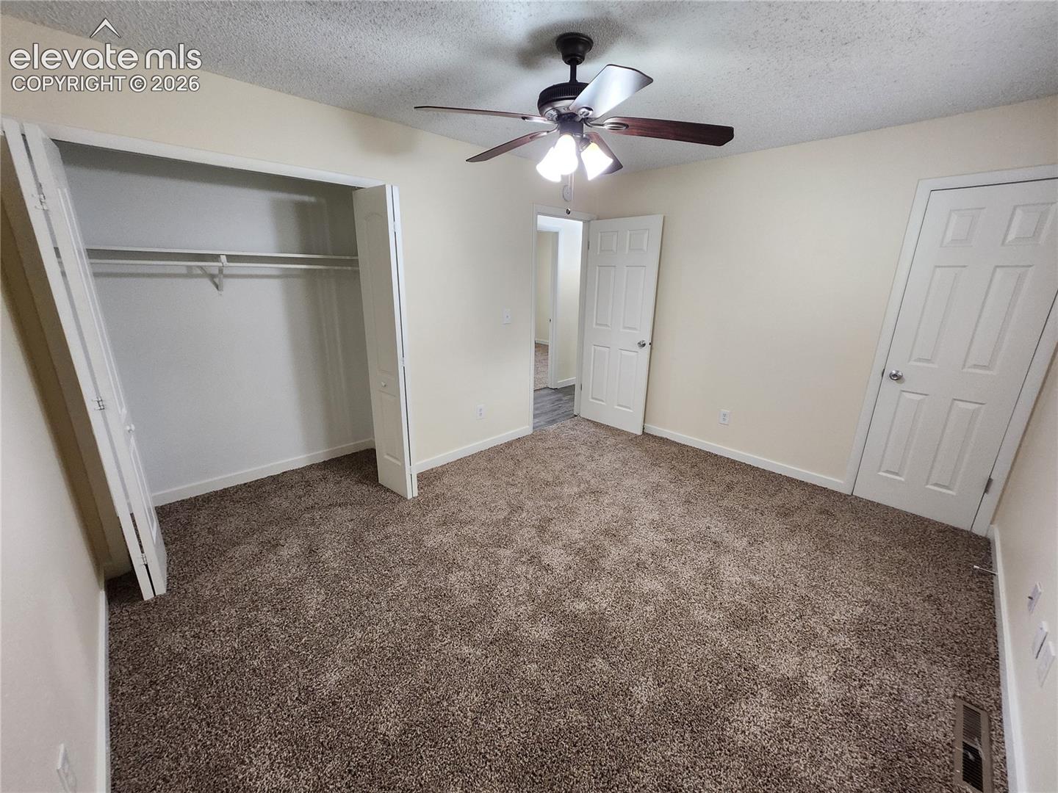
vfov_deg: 89.9
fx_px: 397
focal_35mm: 13
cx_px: 529
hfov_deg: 106.2
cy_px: 396
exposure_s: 1/60
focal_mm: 1.74
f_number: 2.2
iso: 320
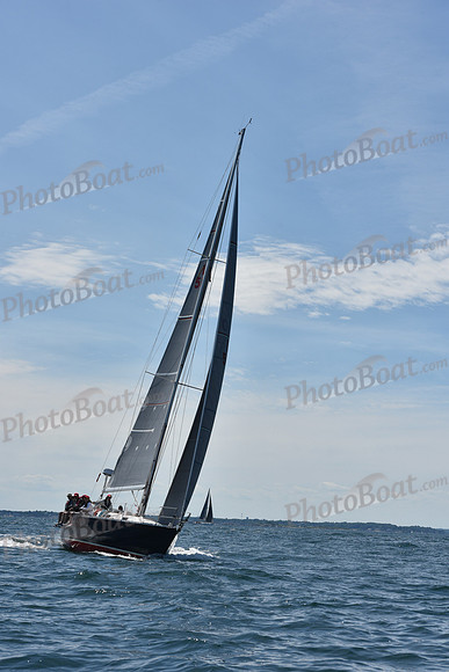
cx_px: 224
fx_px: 1533
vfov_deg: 24.8
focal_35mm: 82
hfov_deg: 16.7
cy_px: 336
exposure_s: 1/1600
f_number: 9
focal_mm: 82
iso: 250
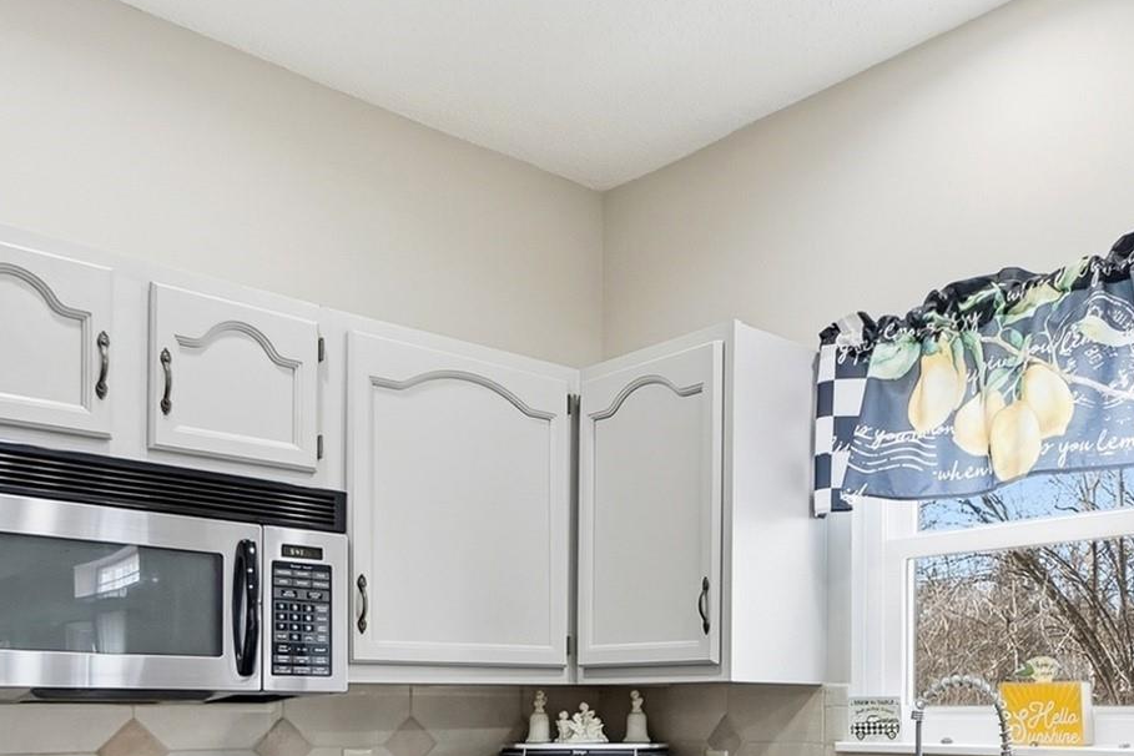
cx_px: 798
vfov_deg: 36.6
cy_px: 723
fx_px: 1039
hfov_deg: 55.4
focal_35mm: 33
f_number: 5.6
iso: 100
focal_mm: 10
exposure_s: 1/60
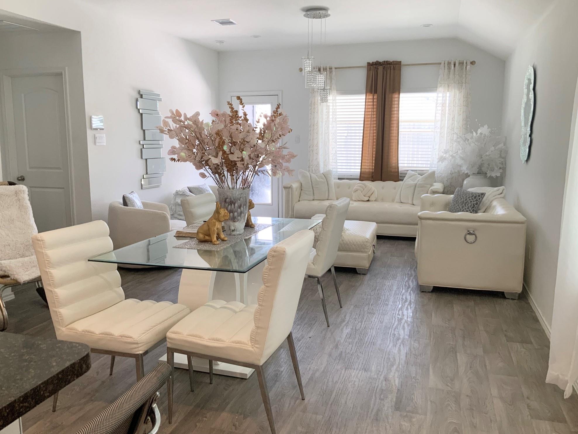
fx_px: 501
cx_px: 285
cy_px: 211
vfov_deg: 46.8
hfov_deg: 60.0
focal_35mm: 30
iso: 64
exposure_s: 1/120
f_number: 1.8
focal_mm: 3
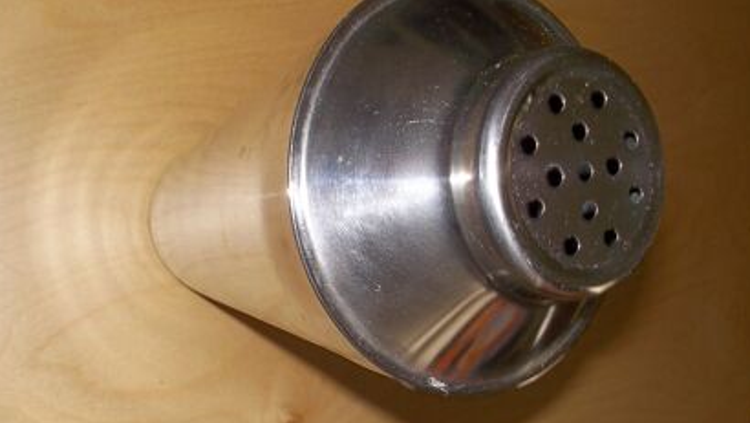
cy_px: 299
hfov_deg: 53.9
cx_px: 337
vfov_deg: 31.6
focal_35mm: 37
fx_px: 736
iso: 80
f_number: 3.3
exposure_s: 1/30
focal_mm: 4.1
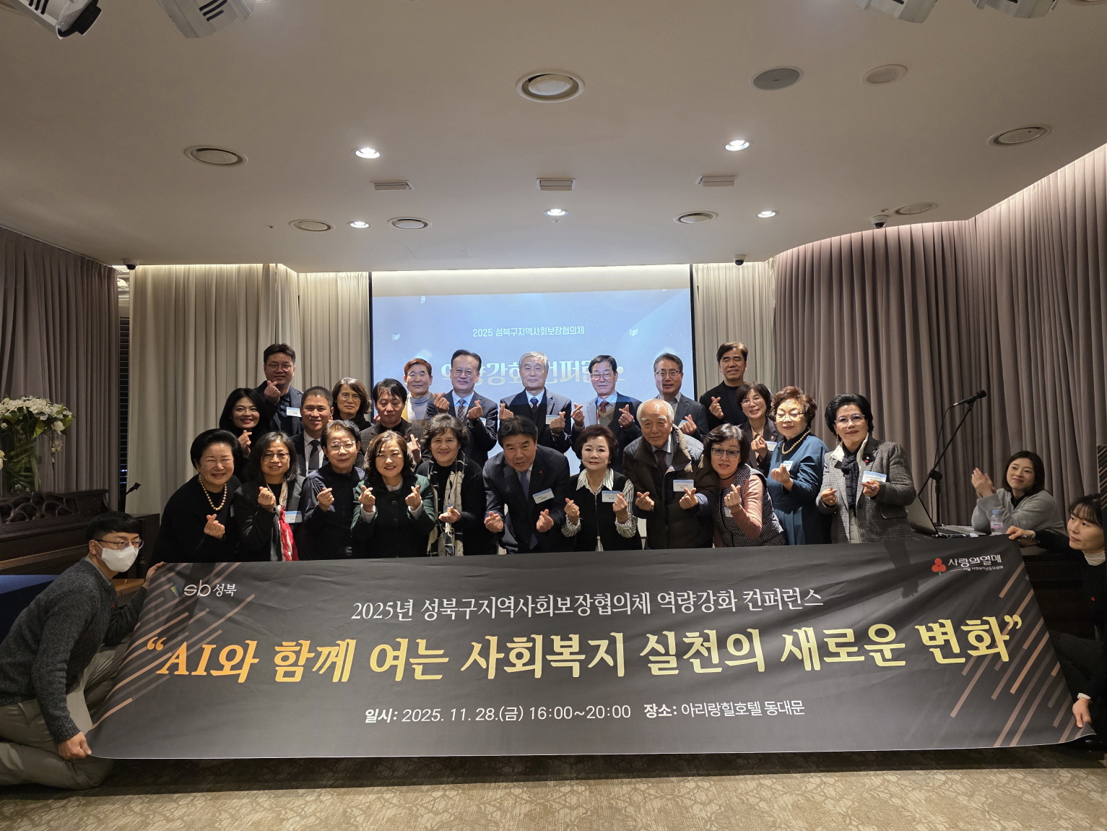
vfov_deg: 56.8
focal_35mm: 24
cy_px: 404
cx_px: 568
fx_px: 768
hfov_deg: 71.6
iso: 500
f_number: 1.7
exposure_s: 1/120
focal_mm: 6.3
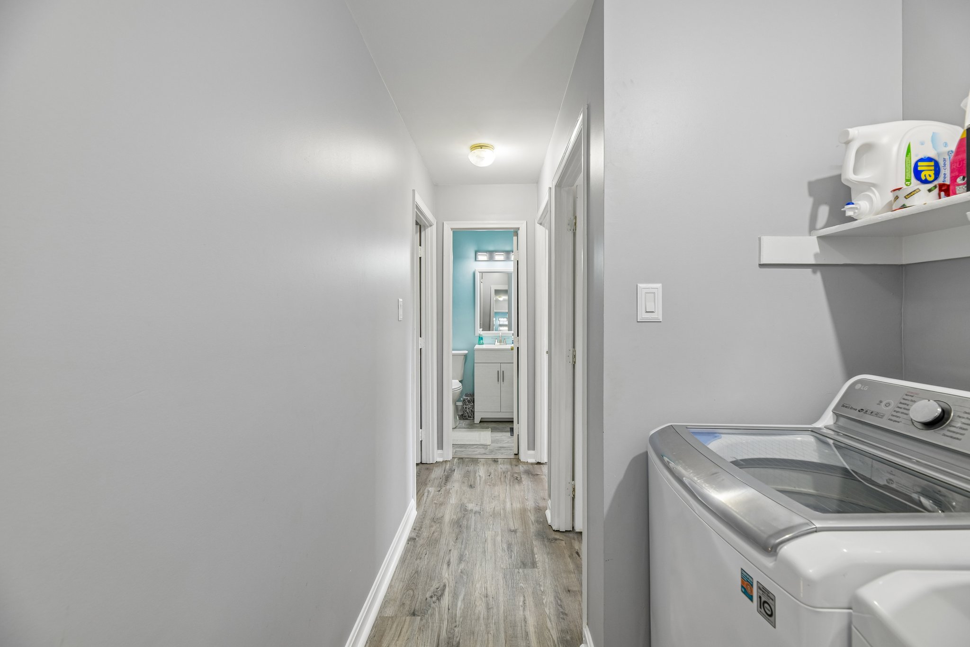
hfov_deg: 104.3
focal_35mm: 14
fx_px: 377
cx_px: 485
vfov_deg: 81.2
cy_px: 324
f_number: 8
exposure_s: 1/15
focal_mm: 14
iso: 360
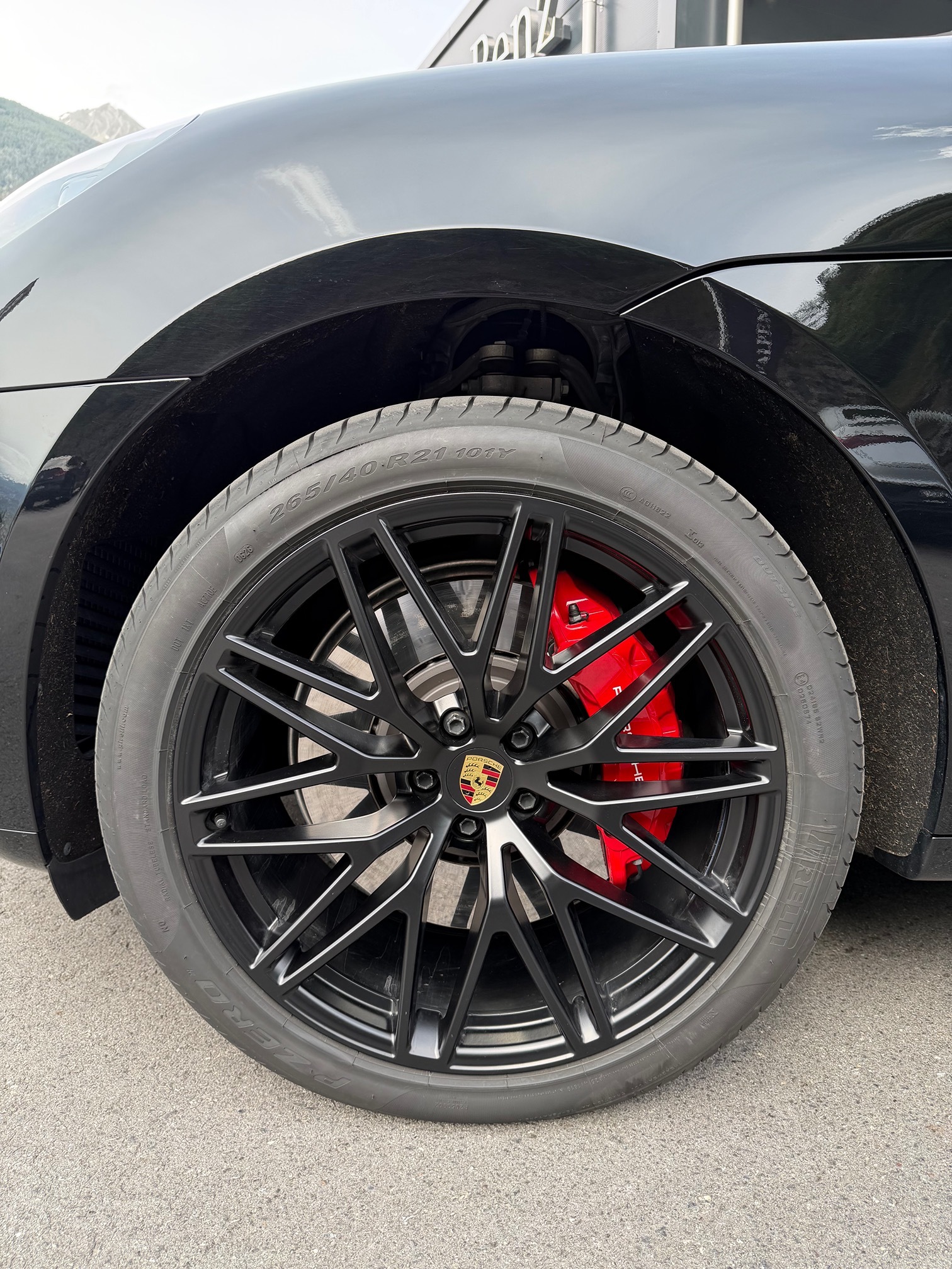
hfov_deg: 56.8
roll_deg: +0.8
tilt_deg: -10.1
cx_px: 476
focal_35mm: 24
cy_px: 634
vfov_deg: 71.6
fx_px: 880
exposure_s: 1/416
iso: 80
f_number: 1.78
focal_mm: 6.76
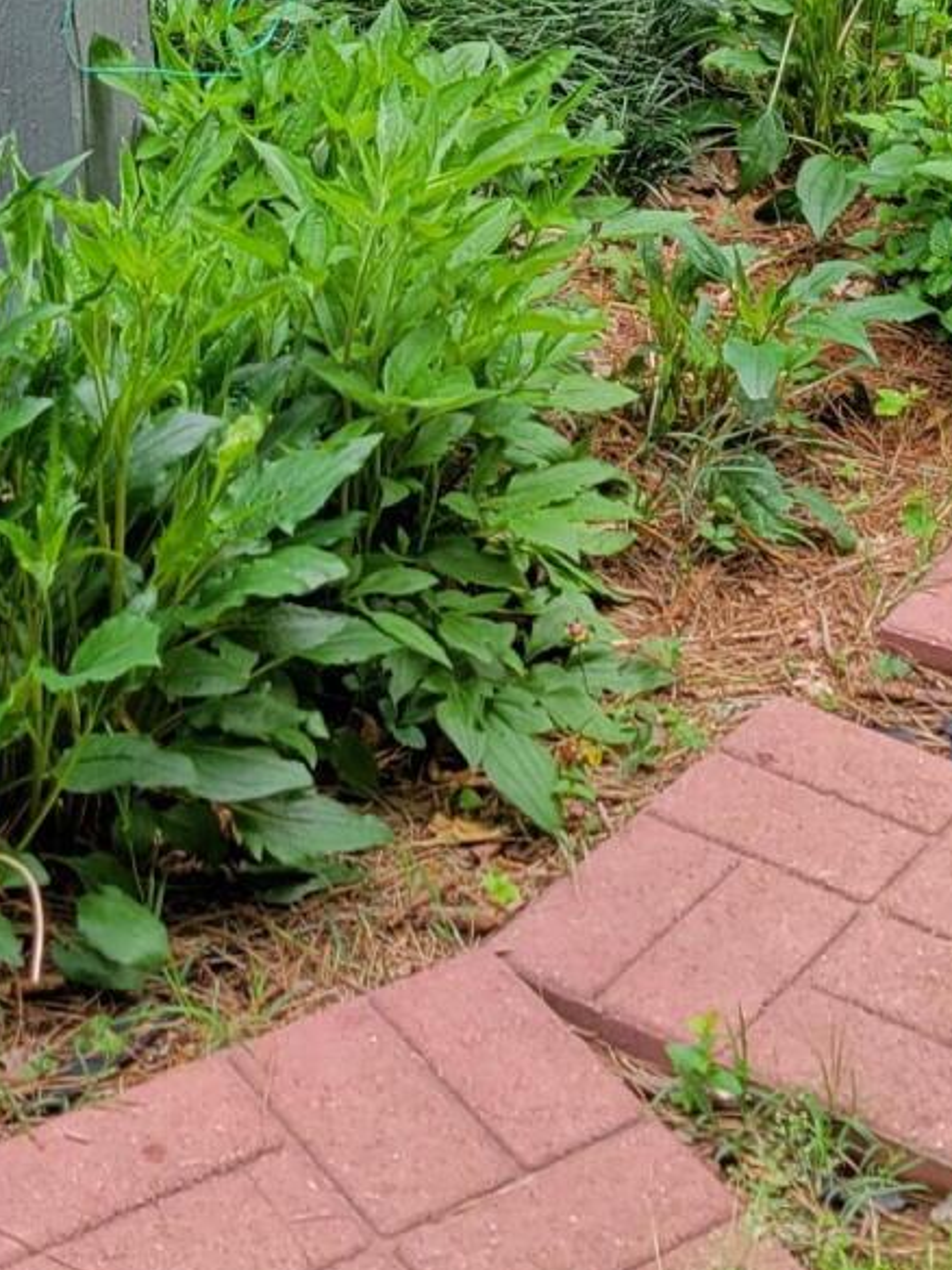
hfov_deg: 15.9
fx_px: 3264
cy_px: -281
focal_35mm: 89
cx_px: 1189
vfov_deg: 20.5
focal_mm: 5.4
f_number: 1.8
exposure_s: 1/206
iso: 40
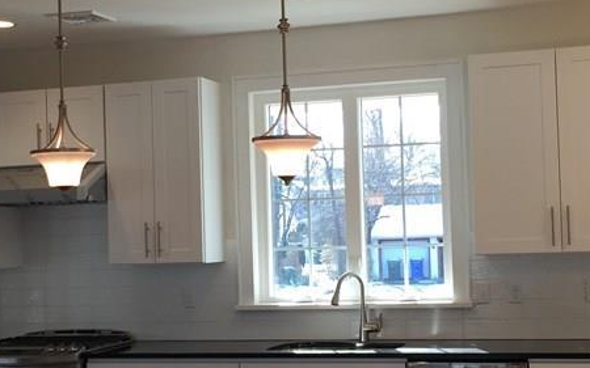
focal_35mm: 70
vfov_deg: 18.6
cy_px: 200
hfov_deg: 29.4
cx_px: 321
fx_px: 1125
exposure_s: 1/120
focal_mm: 4.15
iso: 50
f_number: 2.2
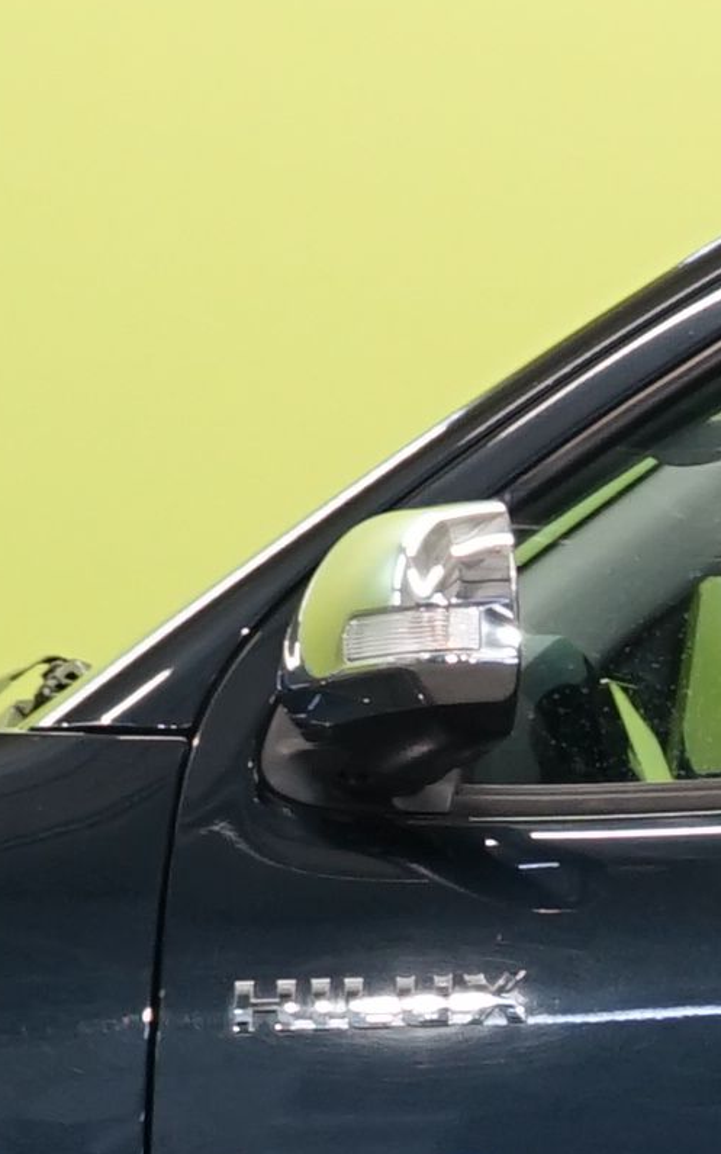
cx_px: 2012
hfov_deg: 2.6
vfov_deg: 4.3
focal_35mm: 492
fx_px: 15465
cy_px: 1216
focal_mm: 64
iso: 500
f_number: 5.6
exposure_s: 1/30
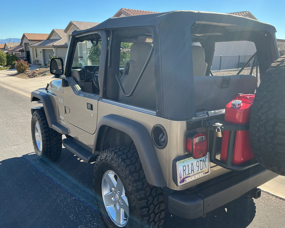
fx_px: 261
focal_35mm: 31
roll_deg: -0.3
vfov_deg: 47.1
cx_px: 151
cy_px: 111
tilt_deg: -13.6
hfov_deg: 57.1
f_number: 1.8
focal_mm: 3
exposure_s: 1/435
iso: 25
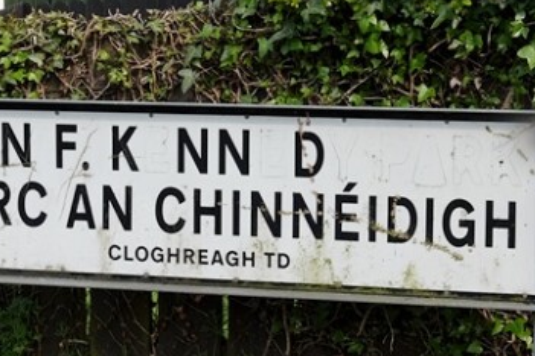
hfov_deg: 15.1
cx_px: 296
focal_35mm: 136
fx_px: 2021
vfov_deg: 10.1
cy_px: 204
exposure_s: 1/600
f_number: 8
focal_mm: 35
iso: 400
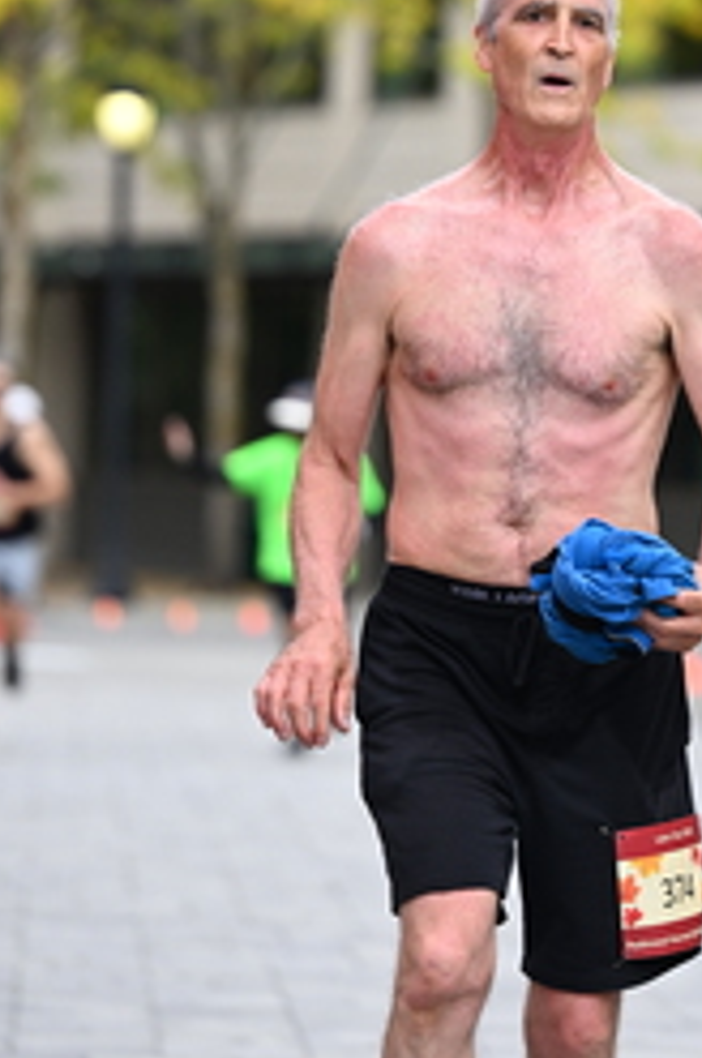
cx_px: 683
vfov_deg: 7.1
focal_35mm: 290
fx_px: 8506
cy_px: 218
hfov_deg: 4.7
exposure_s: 1/2000
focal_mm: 130
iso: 640
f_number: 2.8
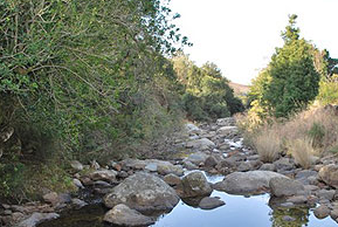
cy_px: 150
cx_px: 212
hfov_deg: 45.9
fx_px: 395
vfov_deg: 31.8
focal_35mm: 42
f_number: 3.5
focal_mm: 18
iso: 100
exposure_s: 1/160
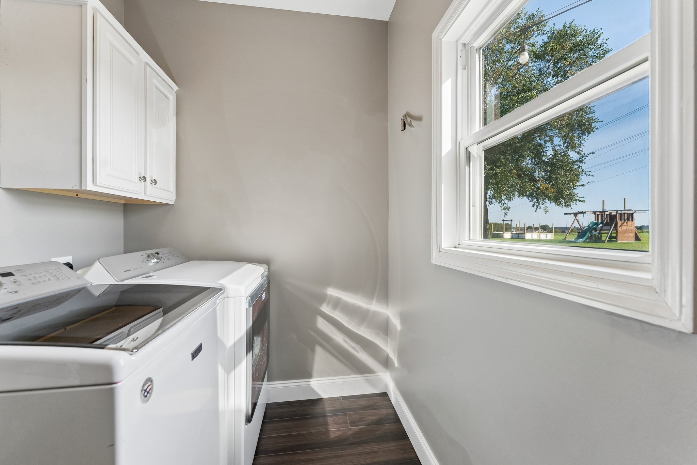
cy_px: 232
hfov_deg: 104.3
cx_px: 348
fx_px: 271
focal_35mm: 14
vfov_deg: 81.2
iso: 500
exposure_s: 1/100
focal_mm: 14
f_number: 6.3
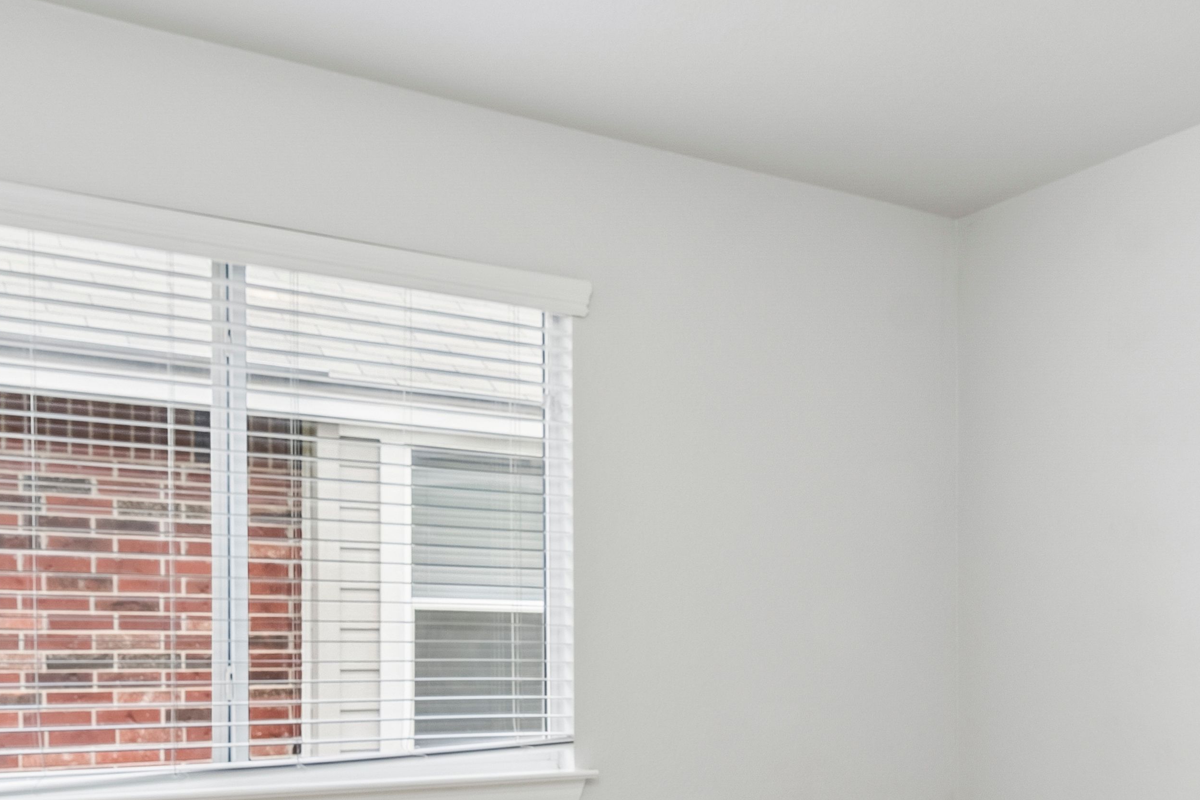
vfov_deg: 32.4
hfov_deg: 47.2
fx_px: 1333
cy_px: 649
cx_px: 851
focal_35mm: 40
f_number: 8
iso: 320
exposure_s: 1/15
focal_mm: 12
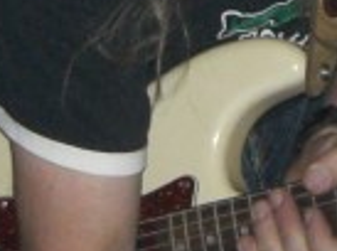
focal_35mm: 285
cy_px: -157
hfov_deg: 7.0
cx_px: 160
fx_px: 2767
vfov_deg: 5.1
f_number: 2.8
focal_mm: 7.9
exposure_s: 1/60
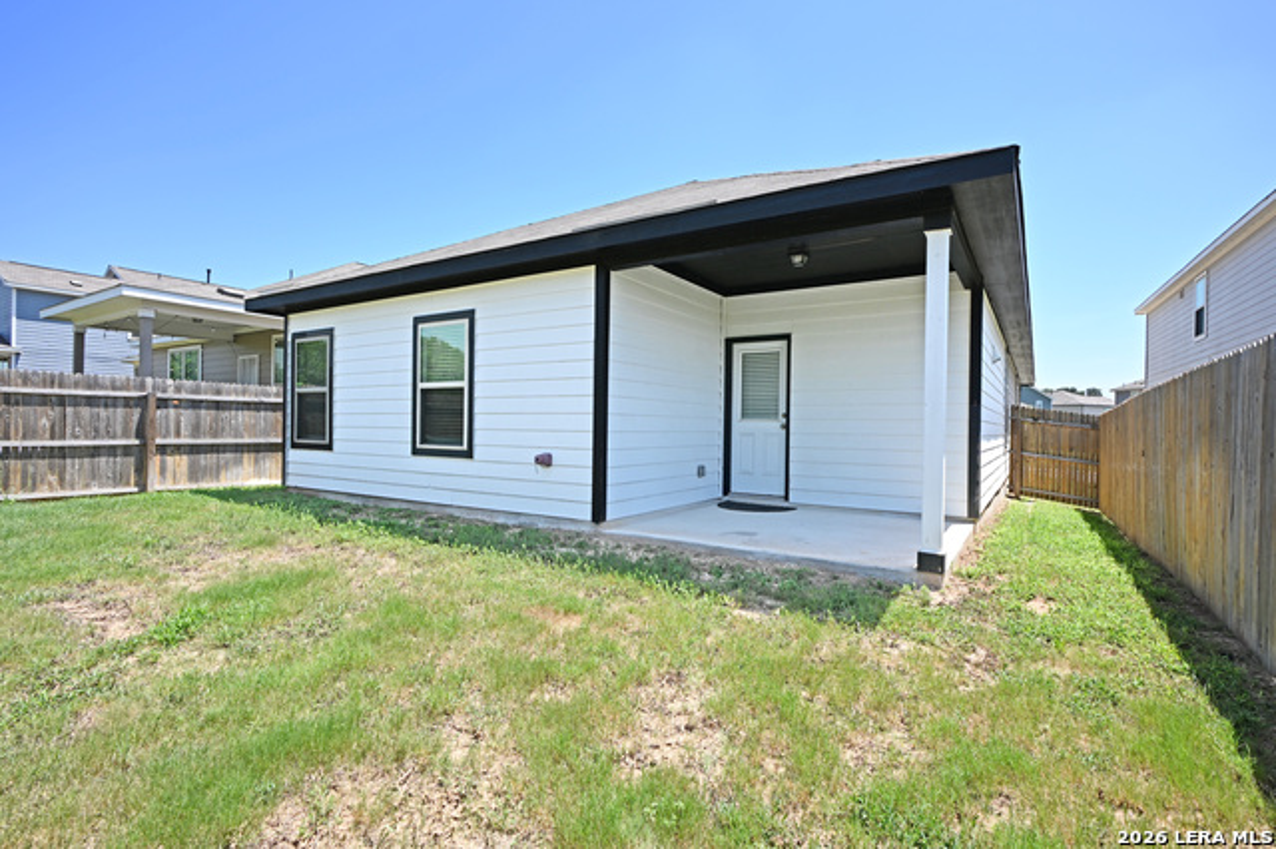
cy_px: 424
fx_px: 638
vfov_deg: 67.3
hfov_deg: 90.0
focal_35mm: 18
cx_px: 638
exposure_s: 1/160
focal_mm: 12
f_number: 6.3
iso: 64
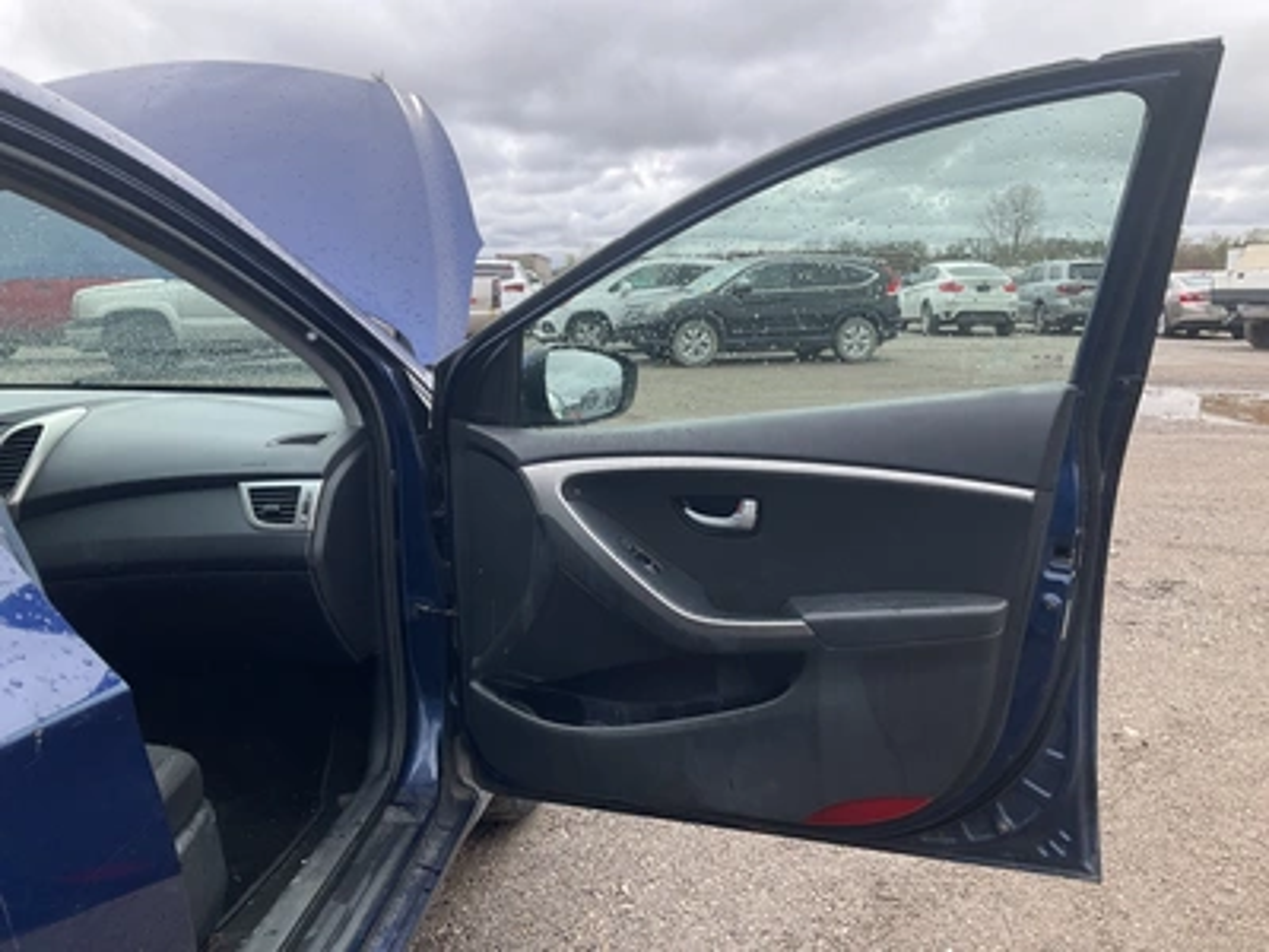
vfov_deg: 48.2
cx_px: 634
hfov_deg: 61.7
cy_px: 476
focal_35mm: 29
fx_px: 1063
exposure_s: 1/792
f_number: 1.8
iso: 25
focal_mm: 3
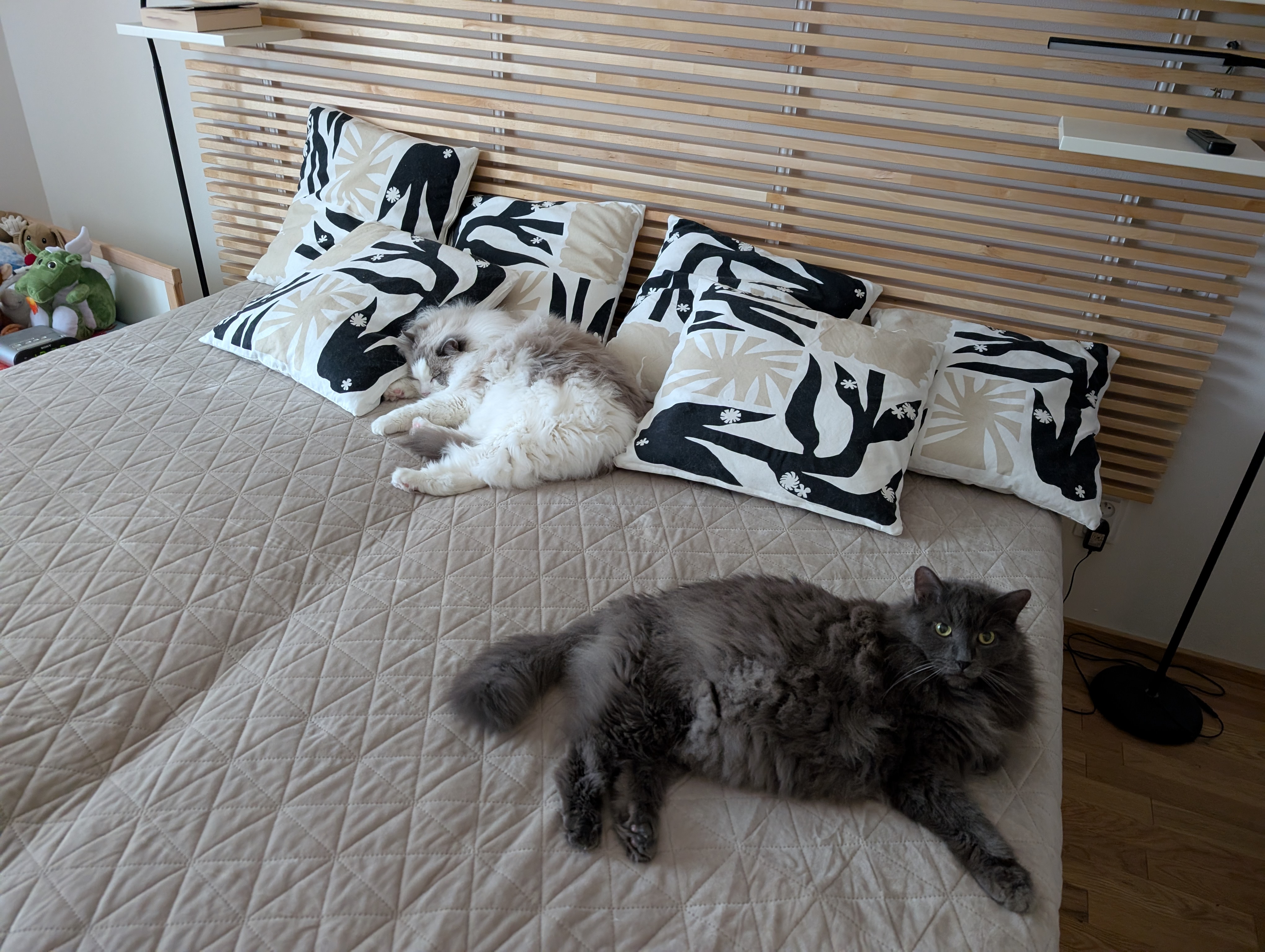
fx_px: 878
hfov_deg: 71.5
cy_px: 476
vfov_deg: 56.9
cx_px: 632
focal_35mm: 24
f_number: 1.68
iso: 655
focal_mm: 6.9
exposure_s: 1/35.9
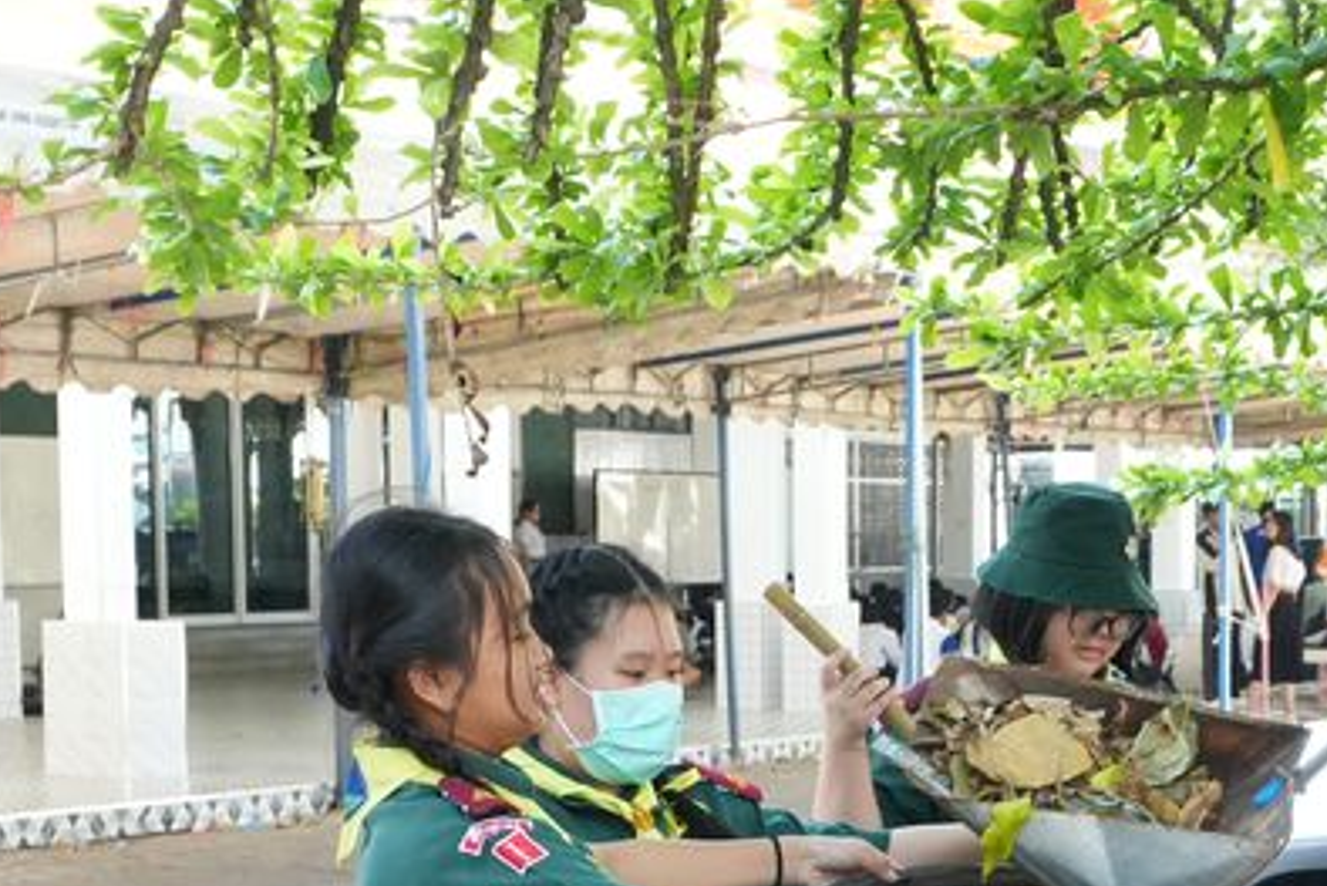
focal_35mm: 80
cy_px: 879
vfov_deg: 16.7
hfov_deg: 24.8
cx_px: 1122
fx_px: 2950
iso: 1000
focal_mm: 20
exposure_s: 1/125
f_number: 5.6
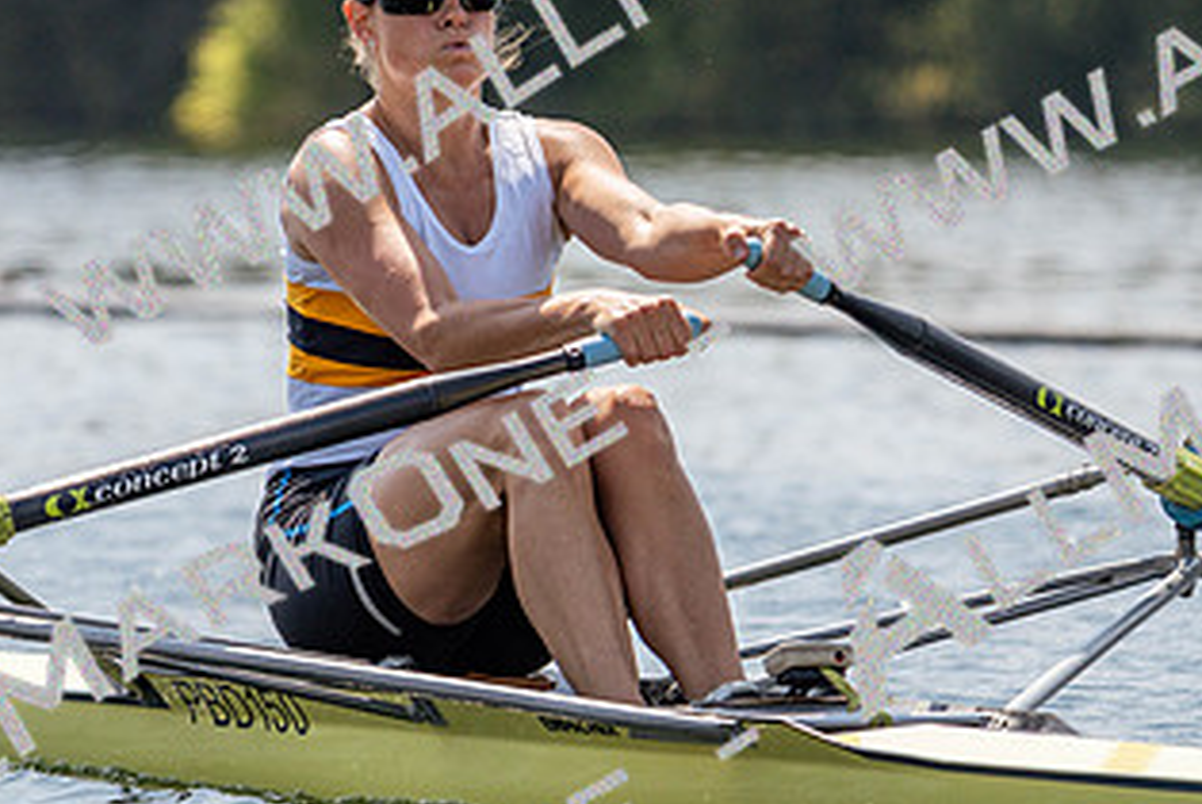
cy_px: 358
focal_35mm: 541
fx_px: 18080
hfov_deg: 3.8
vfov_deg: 2.5
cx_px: 513
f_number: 5.6
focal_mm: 293
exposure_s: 1/1600
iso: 200
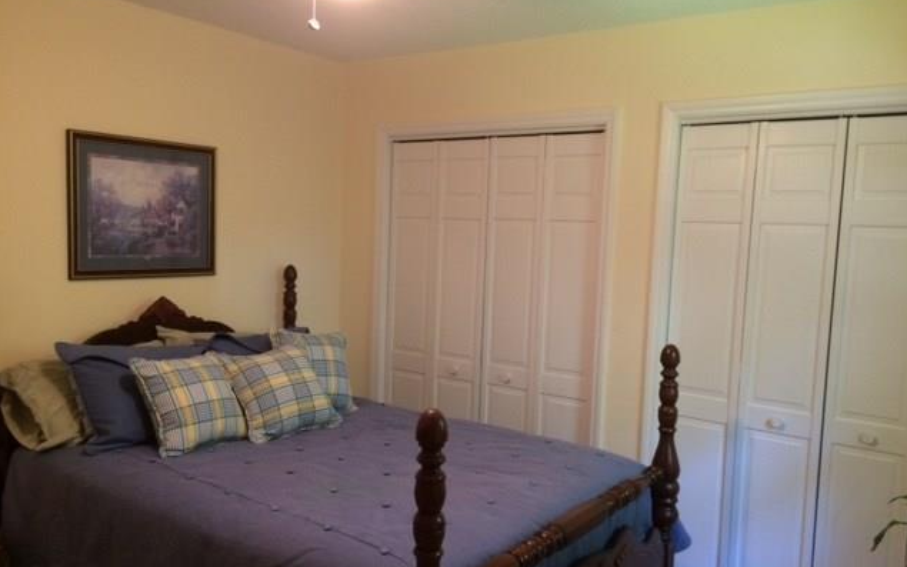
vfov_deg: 40.6
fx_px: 766
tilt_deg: -3.0
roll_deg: -1.5
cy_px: 304
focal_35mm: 31
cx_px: 453
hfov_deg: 61.2
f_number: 2.2
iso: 160
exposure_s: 1/30
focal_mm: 4.15
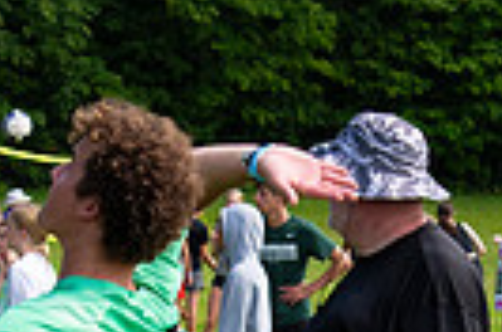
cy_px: 513
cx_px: 219
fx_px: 4201
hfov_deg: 6.8
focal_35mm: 302
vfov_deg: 4.5
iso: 250
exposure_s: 1/800
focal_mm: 46
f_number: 5.6
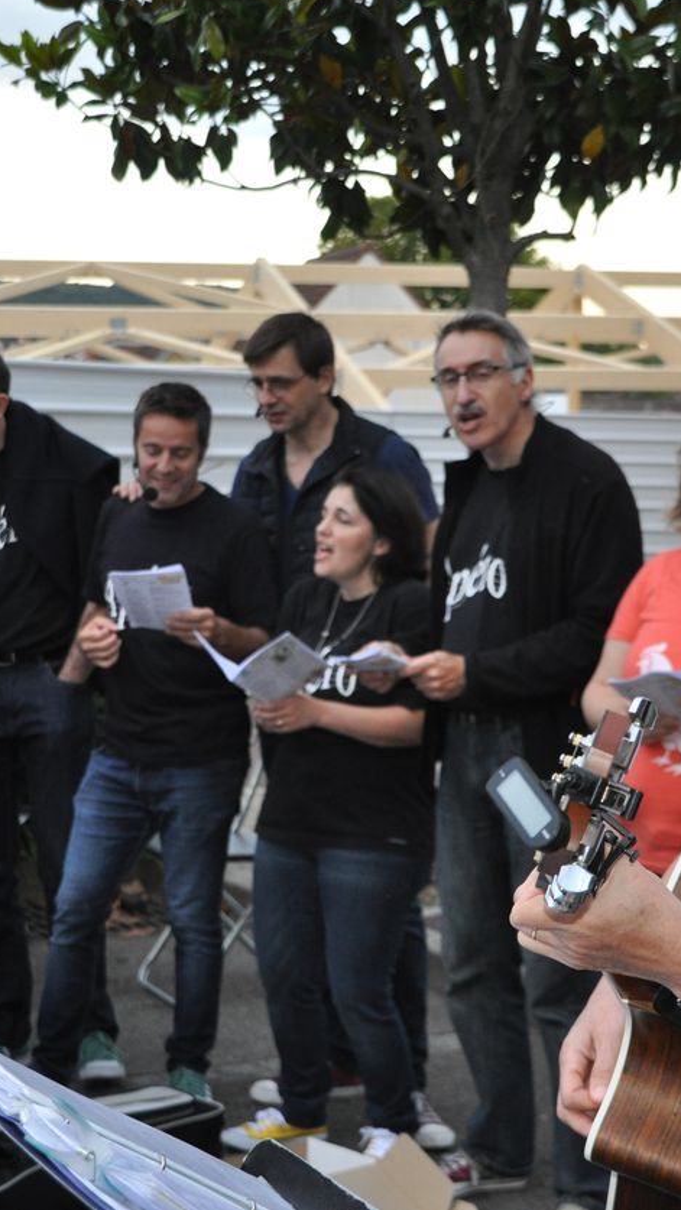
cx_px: 360
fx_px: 2311
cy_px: 597
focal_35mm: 72
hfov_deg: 16.8
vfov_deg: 29.3
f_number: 4.2
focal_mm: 30
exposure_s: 1/125
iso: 800
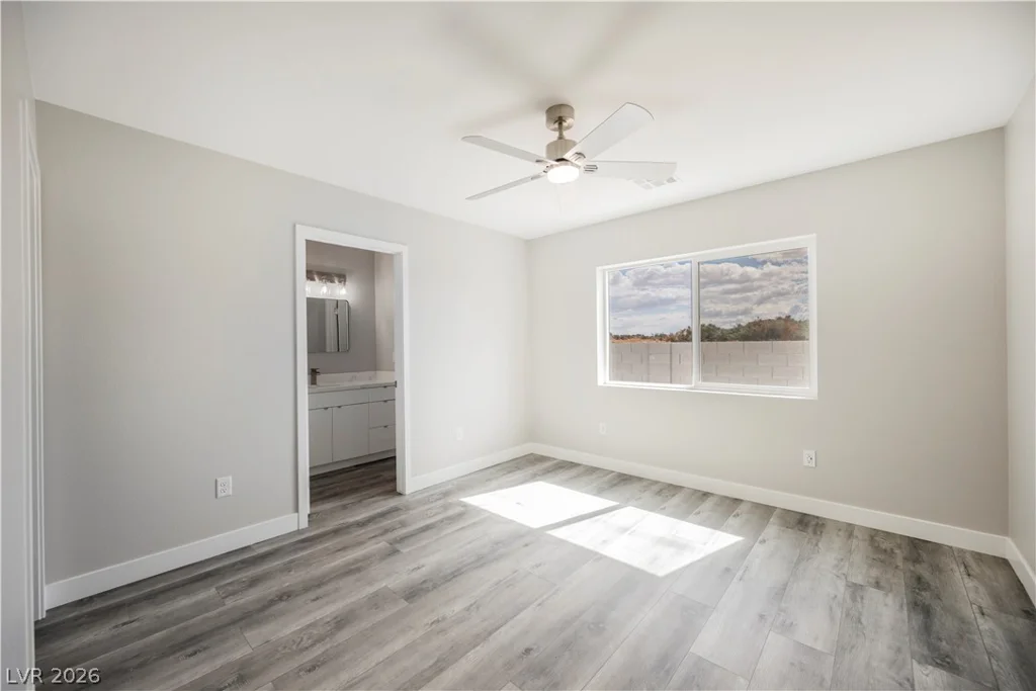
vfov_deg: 81.2
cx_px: 518
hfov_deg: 104.2
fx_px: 403
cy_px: 346
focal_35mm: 14
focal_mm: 14
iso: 400
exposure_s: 1/2000
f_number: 5.6
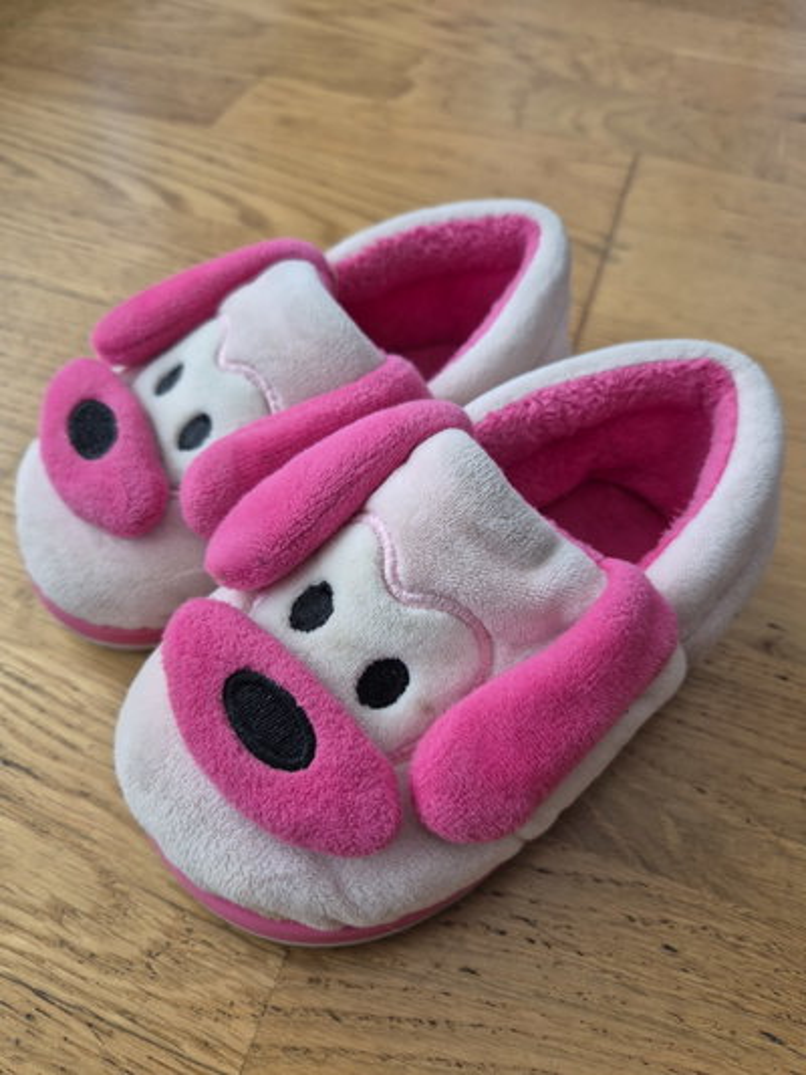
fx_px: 714
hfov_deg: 58.9
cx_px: 403
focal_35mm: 23
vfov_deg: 73.9
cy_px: 538
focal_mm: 5.4
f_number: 1.8
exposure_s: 1/120
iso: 200
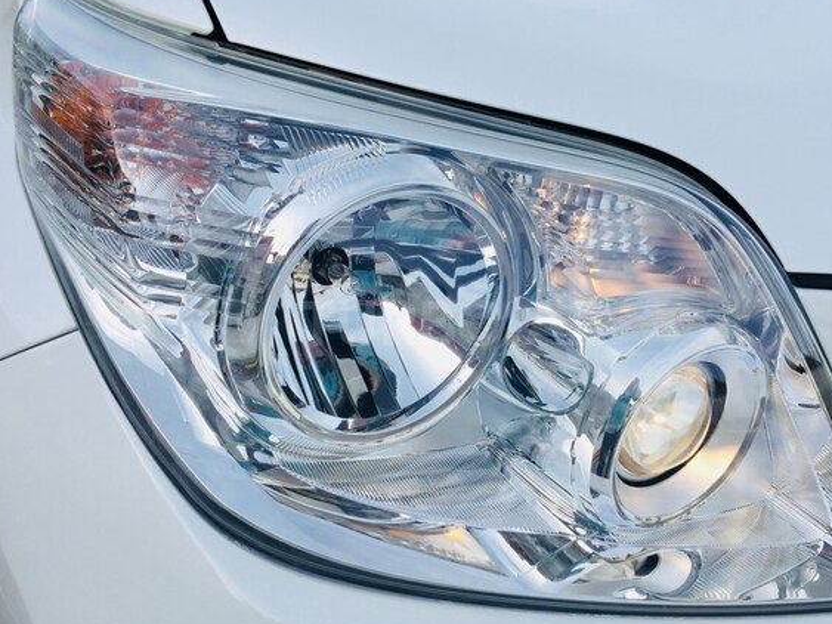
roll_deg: +0.1
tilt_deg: -28.5
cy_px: 323
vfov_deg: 41.8
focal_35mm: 34
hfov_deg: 53.9
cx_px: 452
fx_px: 817
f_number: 2.2
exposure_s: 1/1522
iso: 32
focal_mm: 4.15
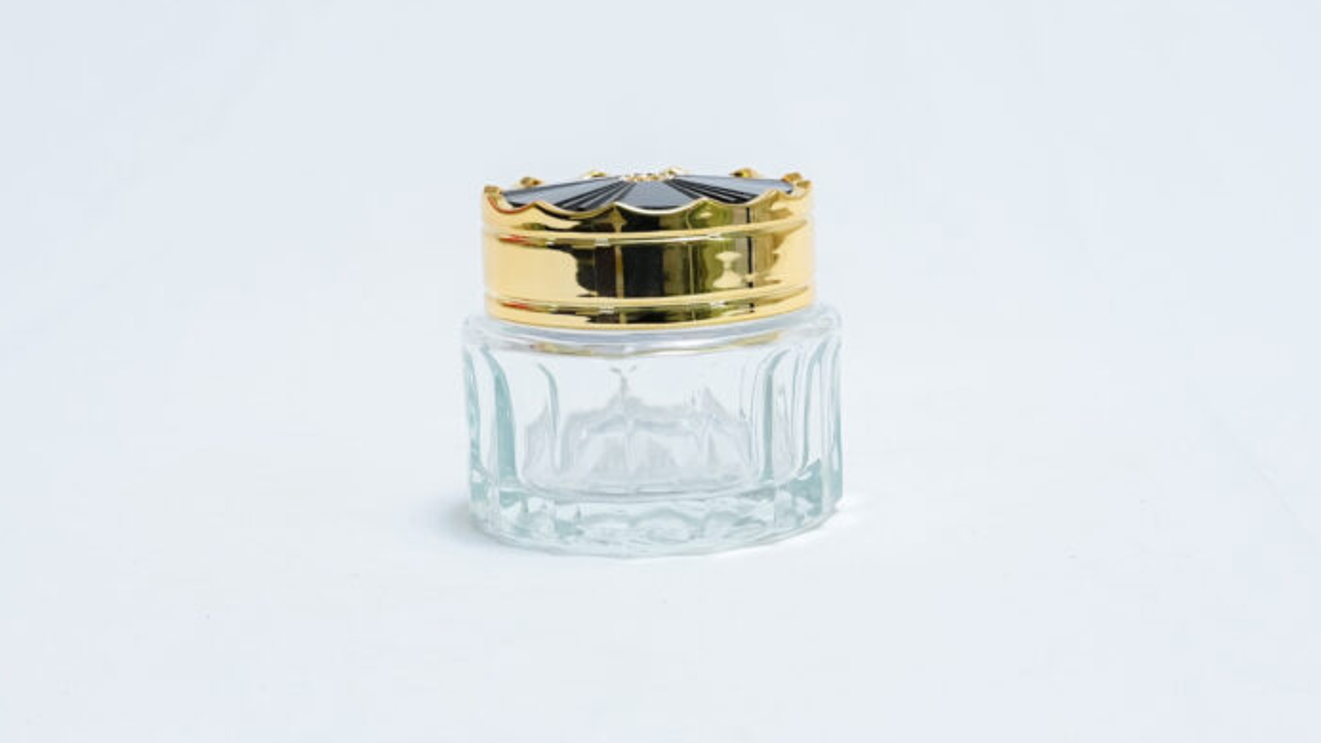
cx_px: 663
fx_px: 2557
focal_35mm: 73
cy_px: 317
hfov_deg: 29.0
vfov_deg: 16.5
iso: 2500
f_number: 10
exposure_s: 1/125
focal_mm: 46
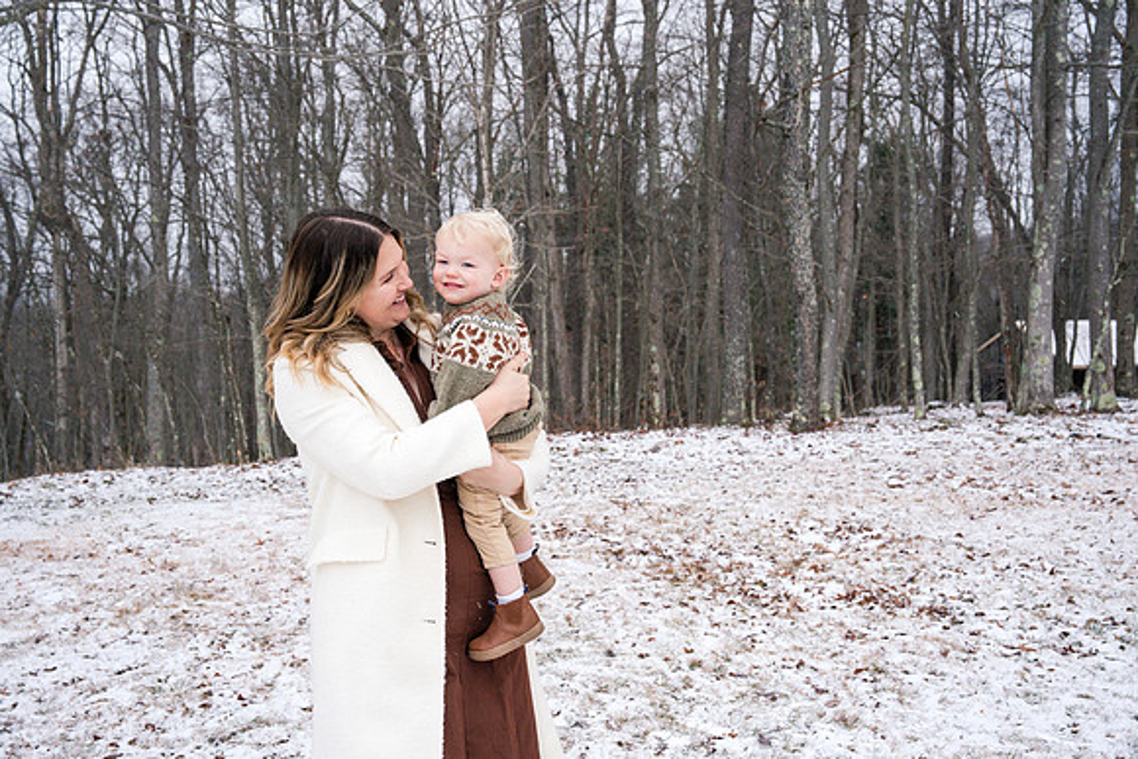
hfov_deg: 46.4
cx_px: 569
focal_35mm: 42
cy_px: 380
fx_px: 1328
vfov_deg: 31.9
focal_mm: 42
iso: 1000
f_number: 6.3
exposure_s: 1/250
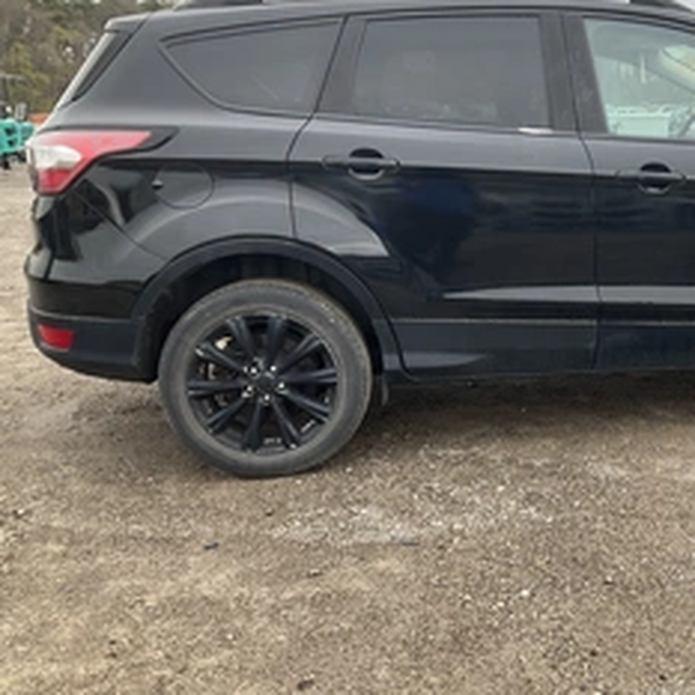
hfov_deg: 36.5
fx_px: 999
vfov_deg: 38.3
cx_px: 594
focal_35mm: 44
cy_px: 307
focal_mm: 3
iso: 25
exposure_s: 1/246
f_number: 1.8
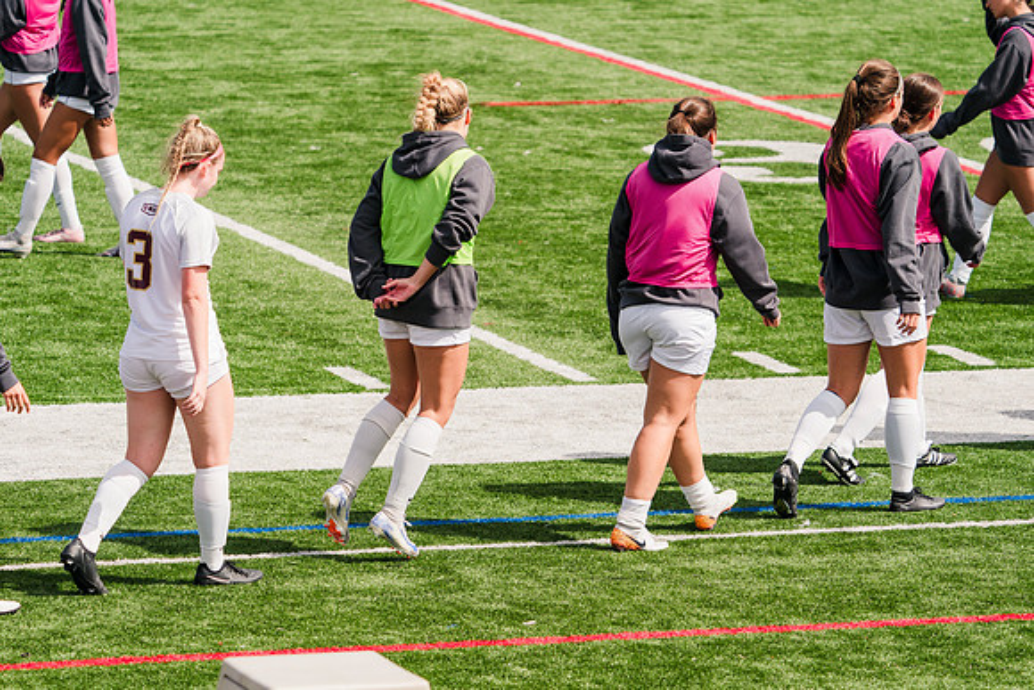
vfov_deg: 5.8
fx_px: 6866
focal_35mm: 239
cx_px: 517
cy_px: 345
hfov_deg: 8.6
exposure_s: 1/1600
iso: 320
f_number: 5.6
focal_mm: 239
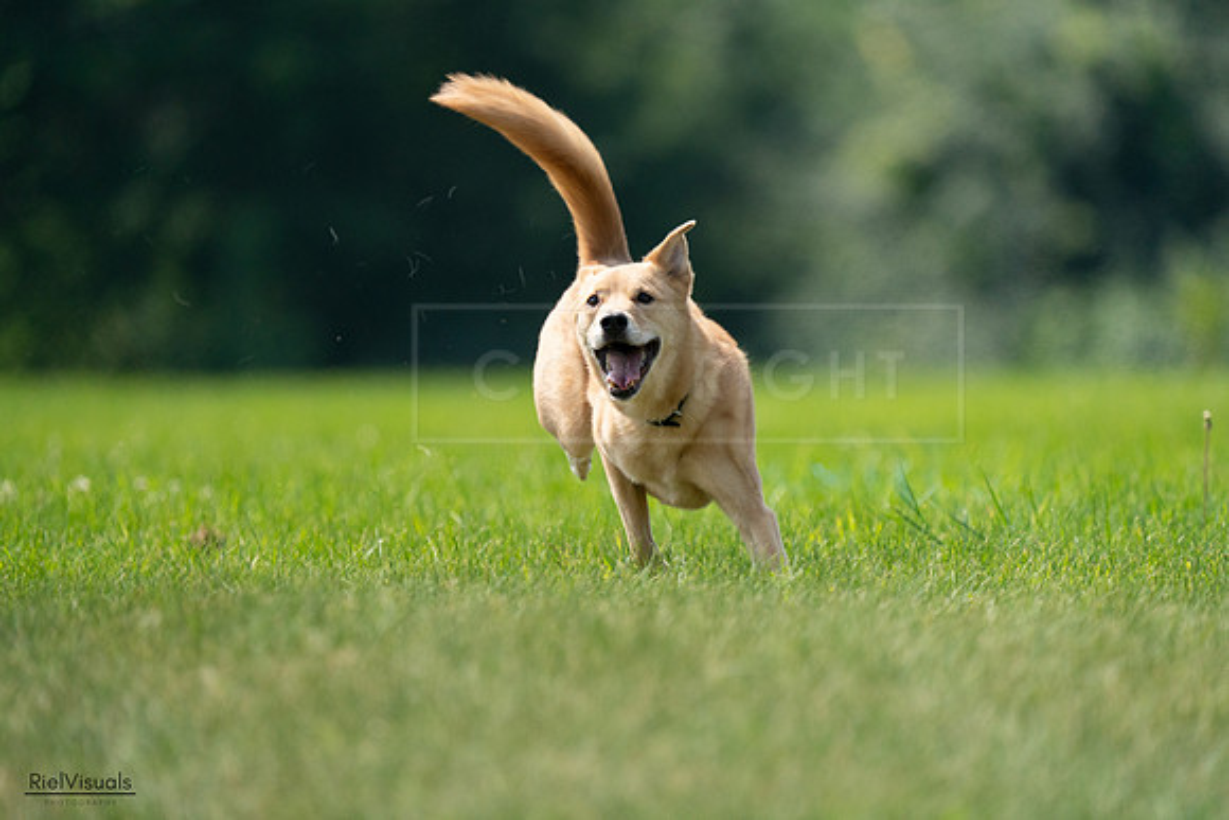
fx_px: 20487
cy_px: 410
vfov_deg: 2.3
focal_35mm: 600
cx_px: 614
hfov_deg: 3.4
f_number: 6.3
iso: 1600
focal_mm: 600
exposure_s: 1/4000
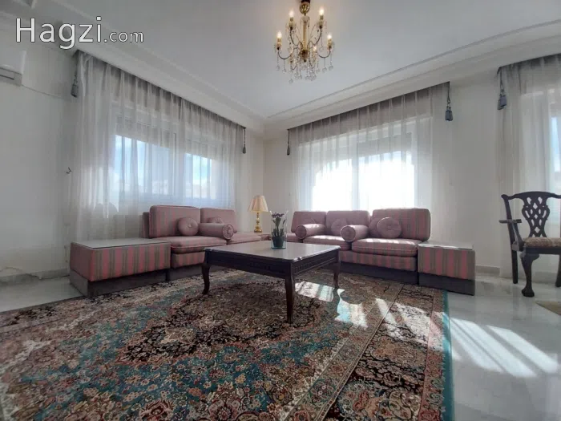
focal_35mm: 13
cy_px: 210
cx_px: 280
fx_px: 211
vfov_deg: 89.9
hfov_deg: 106.2
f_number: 2.2
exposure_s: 1/109
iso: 64
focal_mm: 1.3
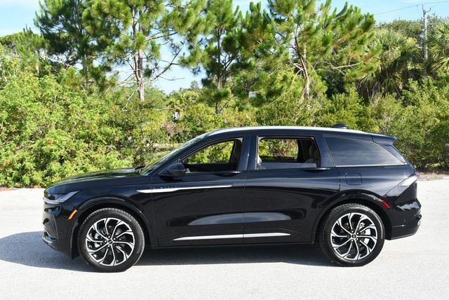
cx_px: 224
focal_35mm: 48
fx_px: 599
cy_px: 150
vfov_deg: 28.1
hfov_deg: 41.1
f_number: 7.1
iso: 200
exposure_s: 1/250
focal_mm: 24
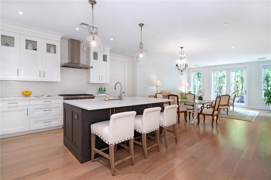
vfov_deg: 72.0
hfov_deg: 95.0
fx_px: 124
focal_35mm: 16
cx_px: 136
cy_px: 90
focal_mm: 11
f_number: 11
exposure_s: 1/10
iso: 800
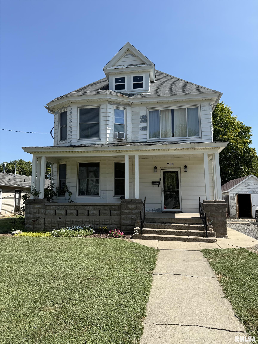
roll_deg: +0.5
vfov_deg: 71.6
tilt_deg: +6.5
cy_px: 172
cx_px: 129
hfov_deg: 56.8
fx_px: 239
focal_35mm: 24
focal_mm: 6.76
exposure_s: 1/3759
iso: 80
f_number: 1.78
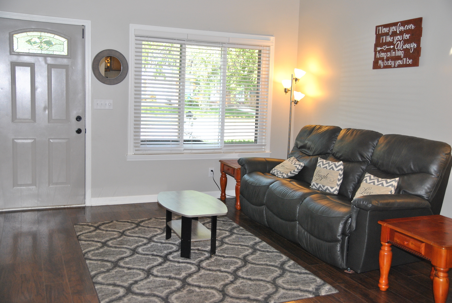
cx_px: 226
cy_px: 152
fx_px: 453
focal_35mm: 36
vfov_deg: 37.0
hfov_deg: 53.1
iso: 400
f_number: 4
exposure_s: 1/160
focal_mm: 24
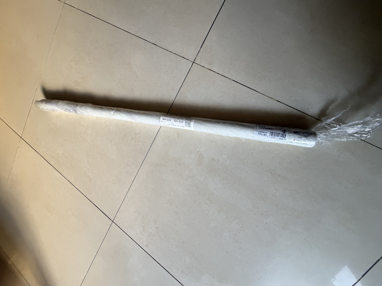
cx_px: 191
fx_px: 154
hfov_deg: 102.1
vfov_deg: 85.7
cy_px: 143
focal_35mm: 14
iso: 500
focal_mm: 2.22
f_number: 2.2
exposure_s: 1/60
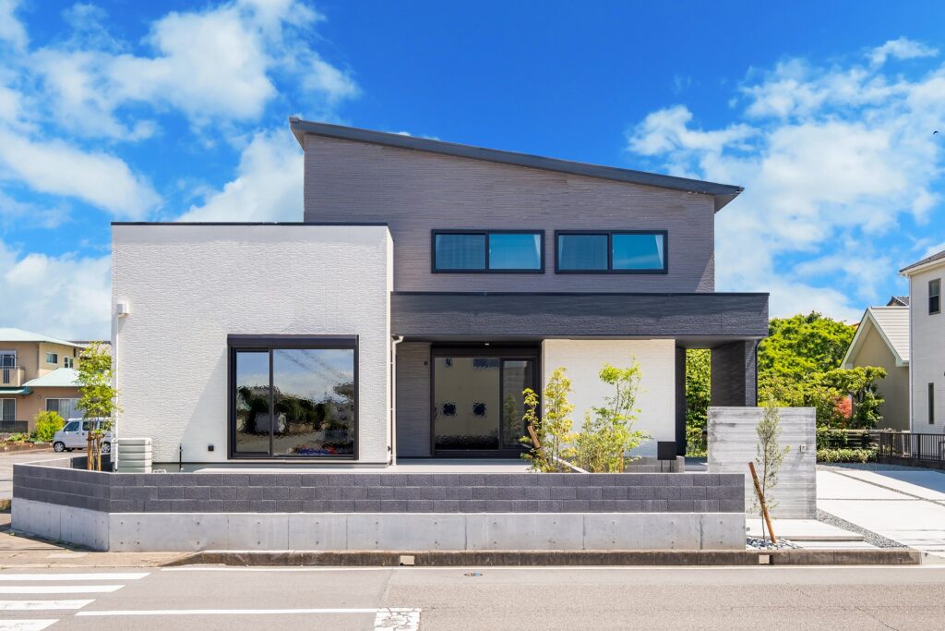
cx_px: 472
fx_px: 893
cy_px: 316
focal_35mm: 34
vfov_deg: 38.9
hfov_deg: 55.8
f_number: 10
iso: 200
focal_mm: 22.9
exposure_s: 1/250
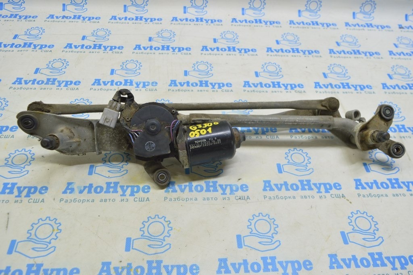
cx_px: 206
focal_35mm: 30
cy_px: 138
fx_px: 344
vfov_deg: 43.5
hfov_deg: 62.0
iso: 400
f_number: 5.6
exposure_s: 1/20
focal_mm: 20
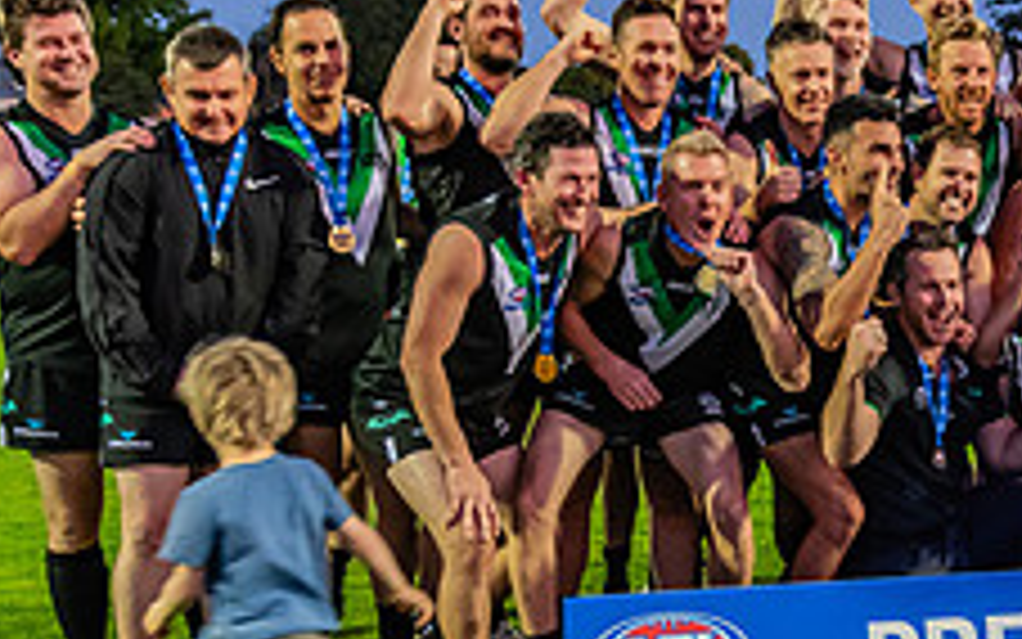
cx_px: 1043
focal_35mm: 67
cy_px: 340
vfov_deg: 19.4
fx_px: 1867
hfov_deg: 28.6
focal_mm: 24
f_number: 4
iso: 3600
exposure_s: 1/100
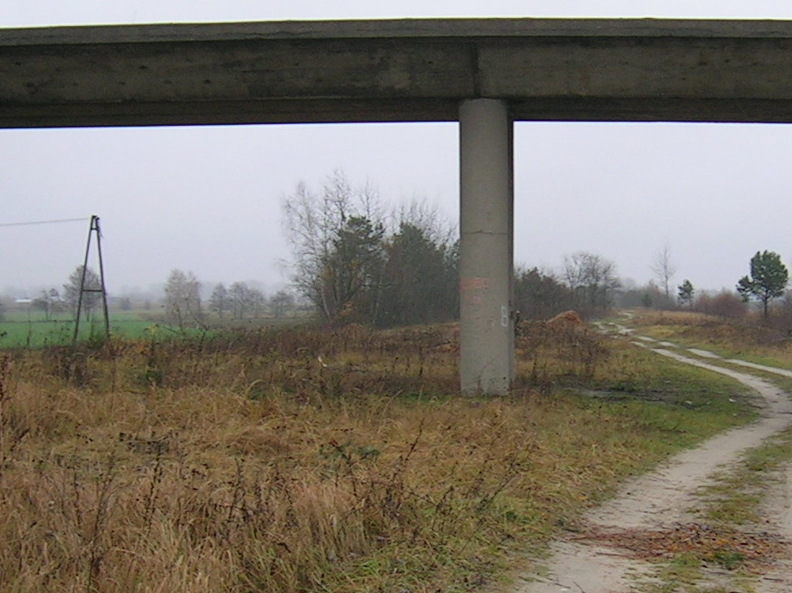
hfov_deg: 26.1
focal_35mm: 74
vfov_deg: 19.9
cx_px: 554
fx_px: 1692
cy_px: 353
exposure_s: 1/30
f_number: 2.8
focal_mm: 5.4
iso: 50
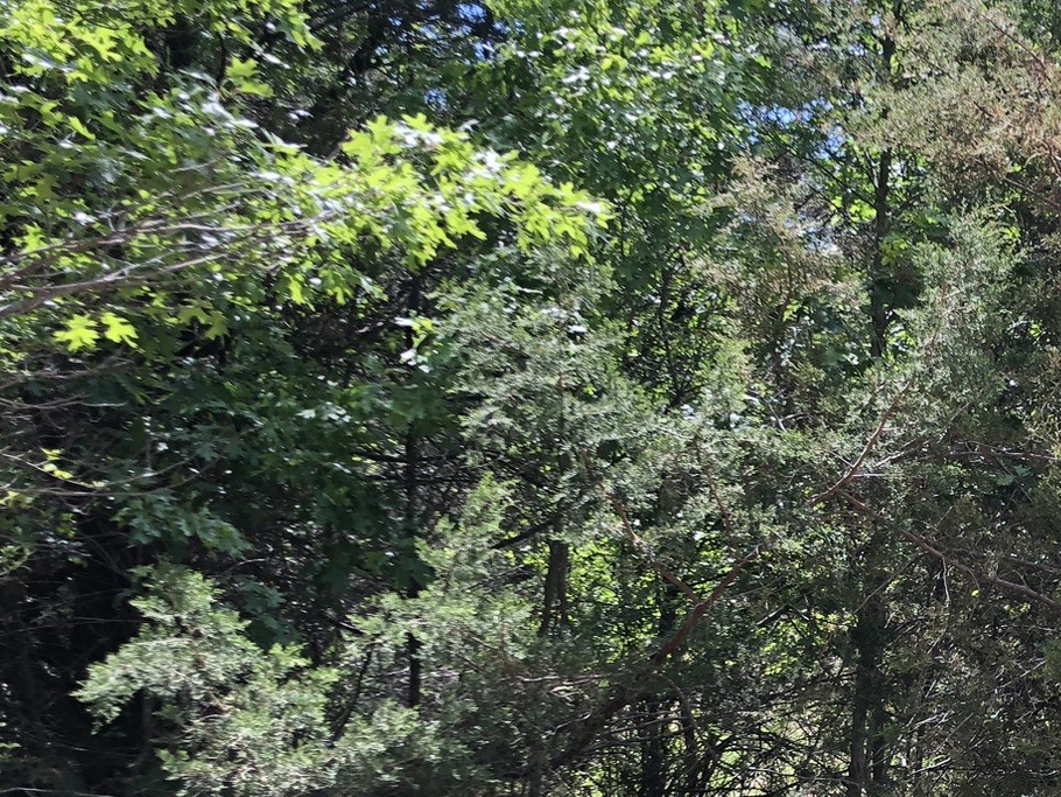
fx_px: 1931
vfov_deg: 23.0
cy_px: 611
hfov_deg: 28.5
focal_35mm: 63
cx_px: 1105
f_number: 1.8
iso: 20
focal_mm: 4
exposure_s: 1/274
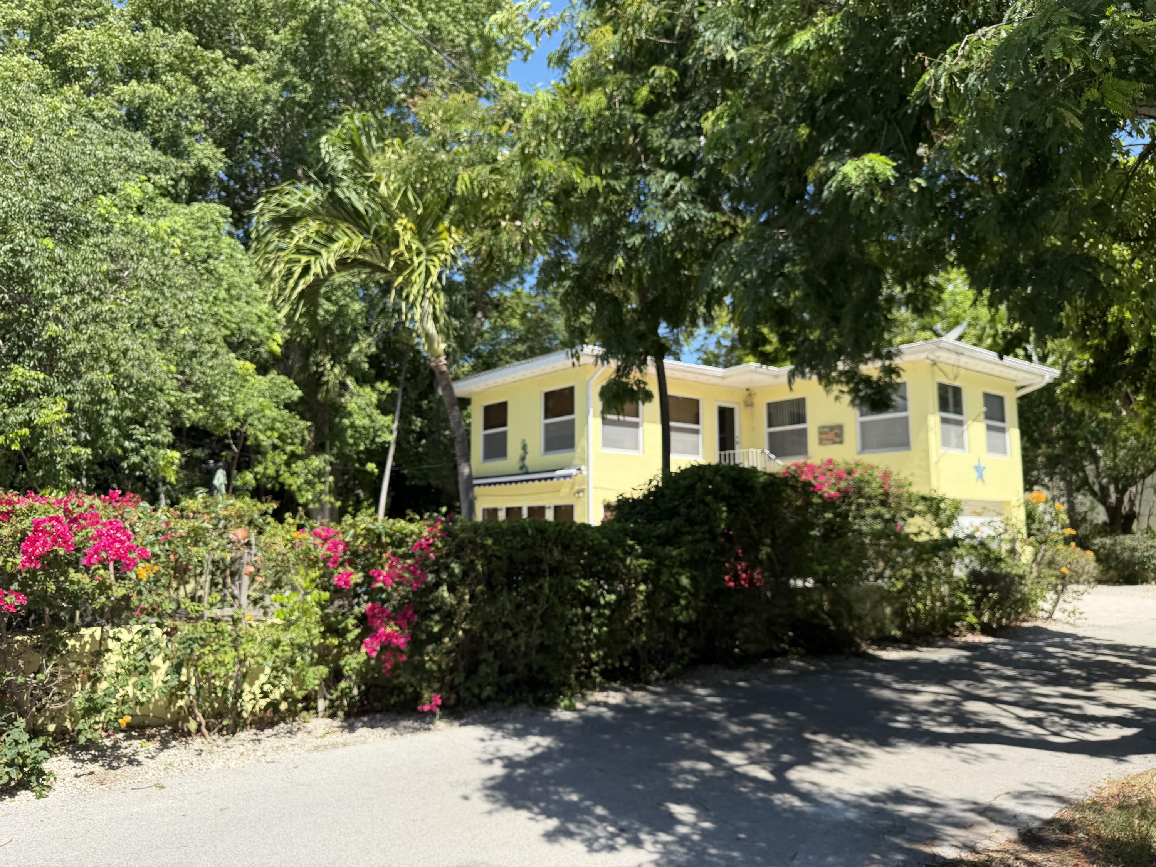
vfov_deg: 56.8
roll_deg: -0.2
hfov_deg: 71.6
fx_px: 801
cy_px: 434
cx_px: 578
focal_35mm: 24
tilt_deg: +7.5
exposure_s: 1/2907
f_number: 1.78
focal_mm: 6.76
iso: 80
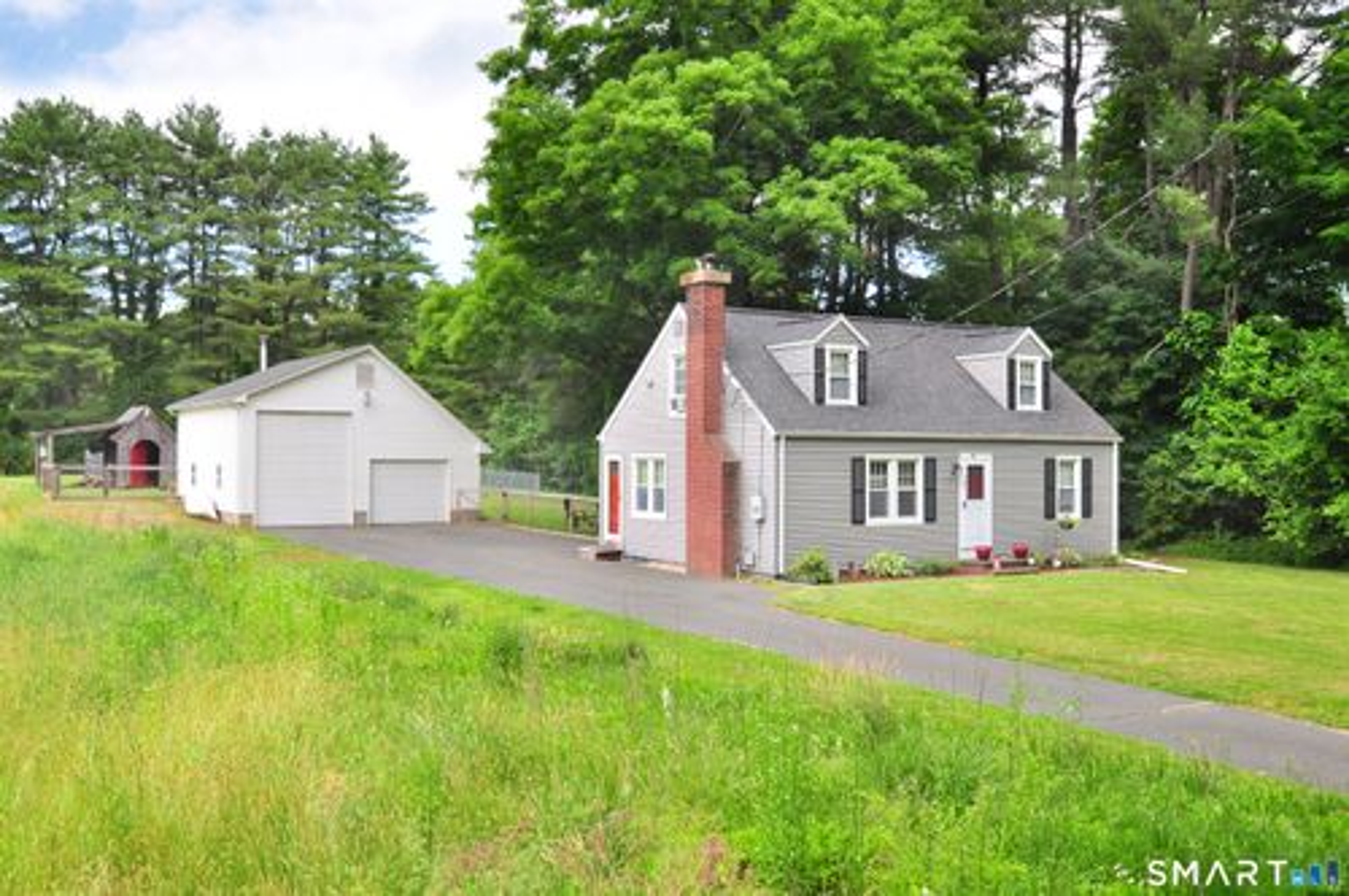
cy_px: 448
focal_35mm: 30
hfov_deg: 62.0
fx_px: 1123
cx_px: 674
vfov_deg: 43.5
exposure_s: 1/160
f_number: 8
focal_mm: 20
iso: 200
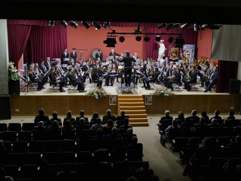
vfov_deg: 30.3
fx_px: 334
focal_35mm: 48
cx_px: 120
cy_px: 90
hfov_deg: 39.7
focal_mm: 24
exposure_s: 1/40
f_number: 2.8
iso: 500
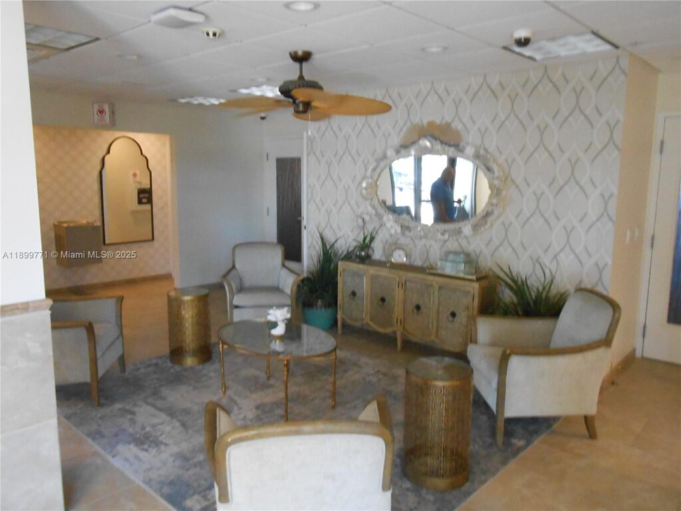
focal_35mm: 26
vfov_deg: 53.1
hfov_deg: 67.3
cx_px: 340
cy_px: 256
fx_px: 511
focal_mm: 4.6
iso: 800
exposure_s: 1/50
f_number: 3.5
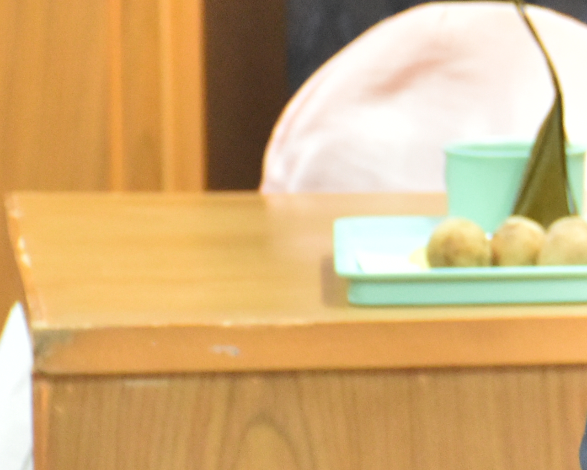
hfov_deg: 3.9
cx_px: 1211
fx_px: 8571
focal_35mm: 493
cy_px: 185
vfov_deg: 3.1
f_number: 5
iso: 2500
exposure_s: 1/60
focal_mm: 75
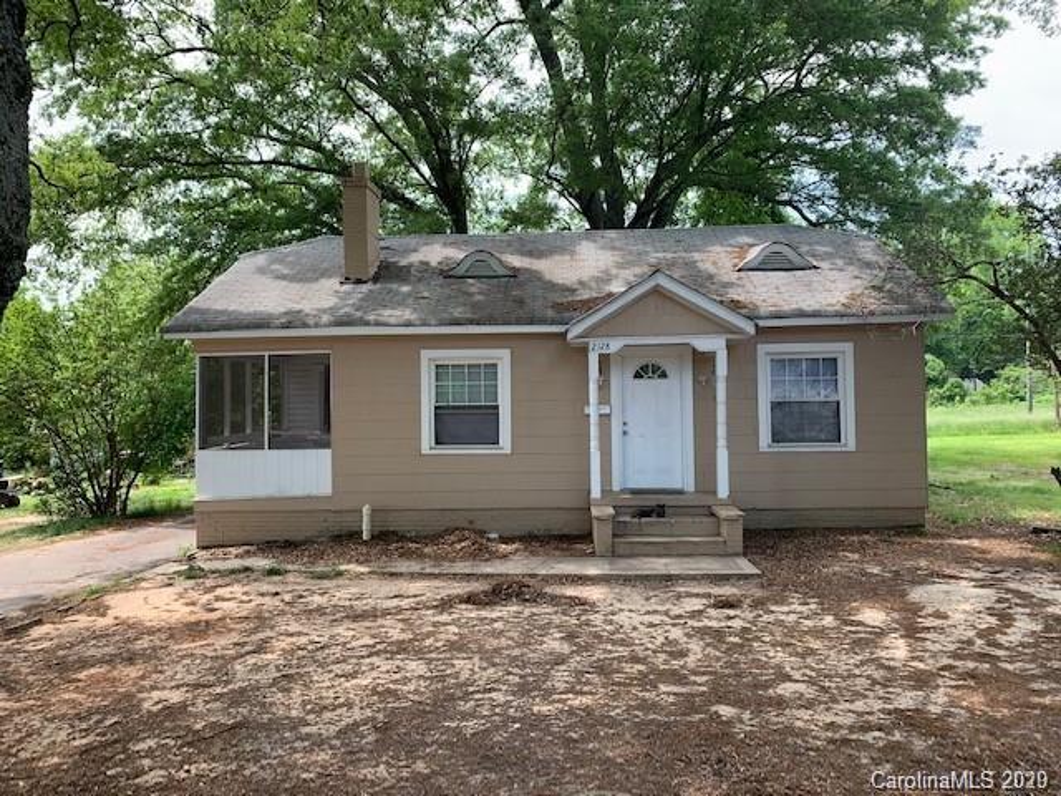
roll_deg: +0.5
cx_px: 530
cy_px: 398
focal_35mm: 26
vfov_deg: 53.1
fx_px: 797
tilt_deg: +0.1
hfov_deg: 67.3
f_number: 1.8
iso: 25
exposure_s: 1/297
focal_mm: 4.25
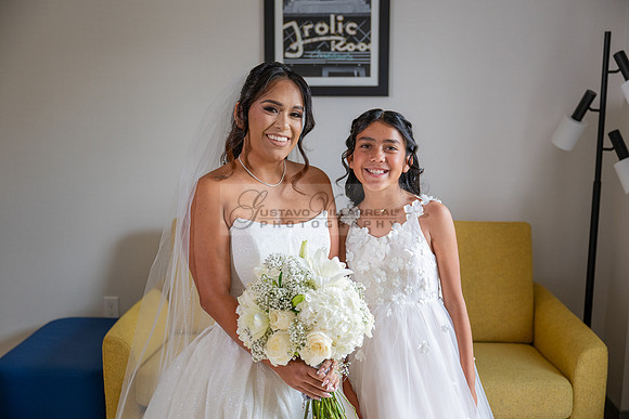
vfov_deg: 31.9
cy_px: 210
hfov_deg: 46.4
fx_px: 734
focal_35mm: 42
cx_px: 314
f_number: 2.8
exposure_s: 1/250
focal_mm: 42
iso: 800
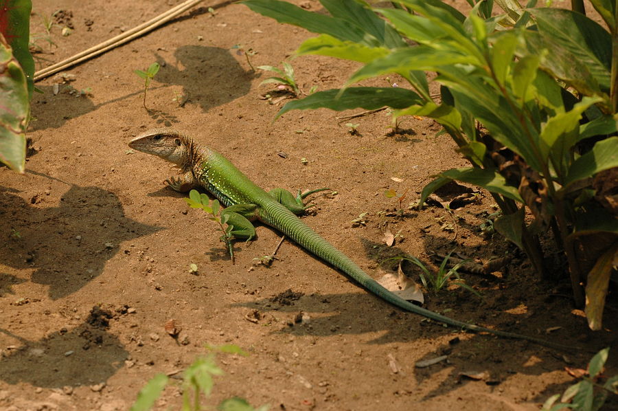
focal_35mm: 225
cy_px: 206
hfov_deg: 9.2
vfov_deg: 6.1
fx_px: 3858
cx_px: 309
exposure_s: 1/640
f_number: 6.3
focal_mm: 150
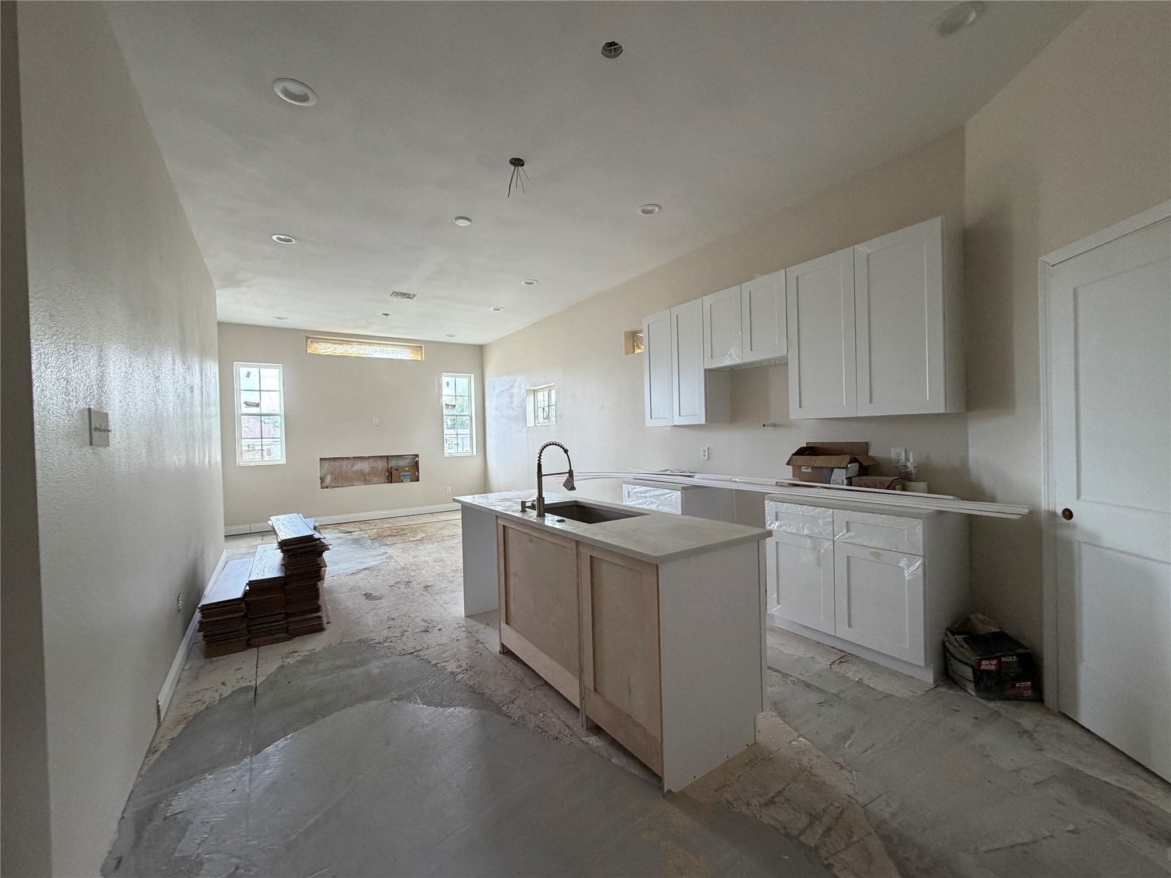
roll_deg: +1.7
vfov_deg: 85.7
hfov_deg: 102.1
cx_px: 586
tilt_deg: -0.1
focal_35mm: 14
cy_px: 439
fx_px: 474
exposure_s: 1/121
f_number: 2.2
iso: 250
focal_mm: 2.22
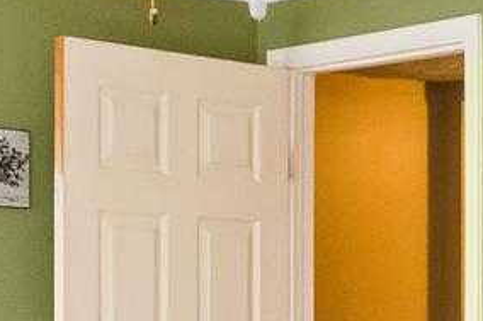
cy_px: 624
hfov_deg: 15.6
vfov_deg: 9.8
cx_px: 452
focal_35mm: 130
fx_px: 1743
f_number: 5
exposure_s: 1/100
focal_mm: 12
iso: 800
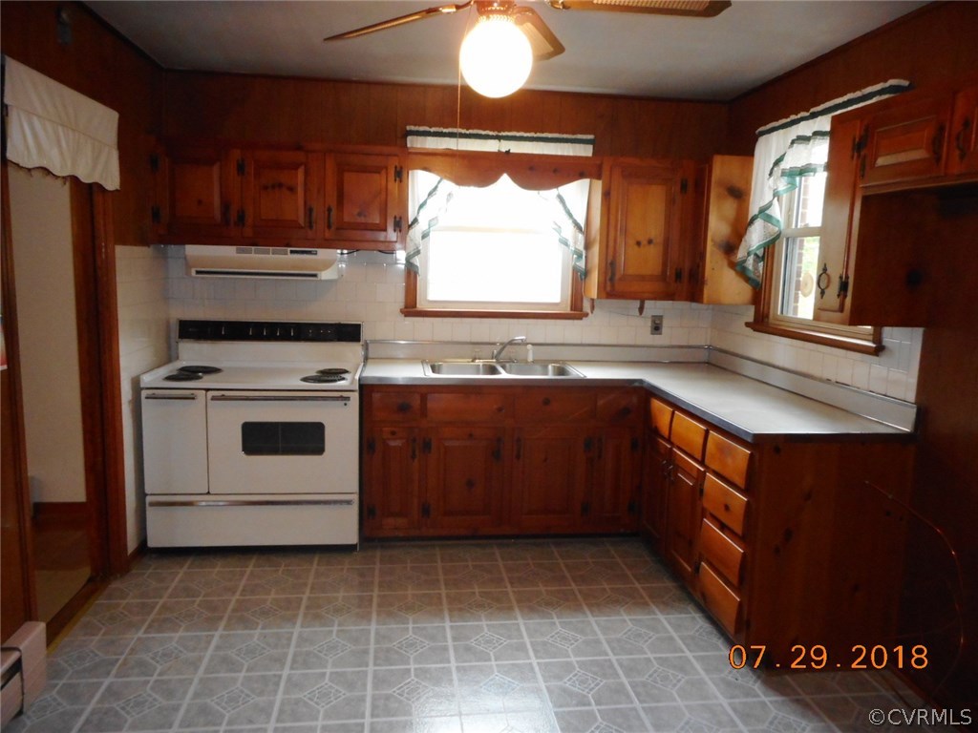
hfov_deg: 69.4
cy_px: 366
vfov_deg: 54.9
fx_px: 706
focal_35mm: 25
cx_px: 489
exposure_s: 1/25
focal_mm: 4.5
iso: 400
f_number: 3.7
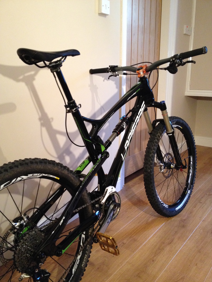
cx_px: 106
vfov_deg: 52.6
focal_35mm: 35
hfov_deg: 40.7
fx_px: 286
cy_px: 141
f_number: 2.4
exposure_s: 1/20
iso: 320
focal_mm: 4.28
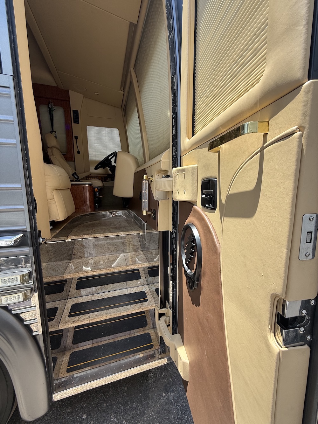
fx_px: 171
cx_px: 159
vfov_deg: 102.1
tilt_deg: -7.4
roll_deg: +0.3
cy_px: 212
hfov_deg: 85.7
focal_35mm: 14
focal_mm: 2.22
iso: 50
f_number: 2.2
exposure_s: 1/338
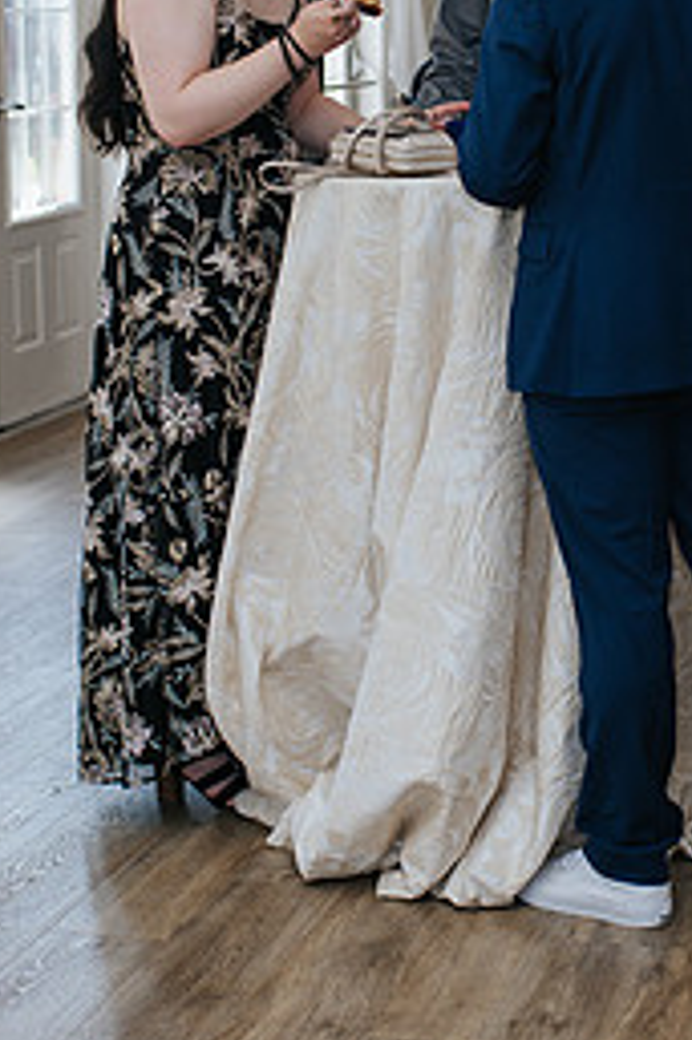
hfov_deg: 14.8
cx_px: 491
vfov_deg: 22.0
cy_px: 259
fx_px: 2656
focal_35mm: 92
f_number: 3.2
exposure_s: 1/200
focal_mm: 35
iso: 110
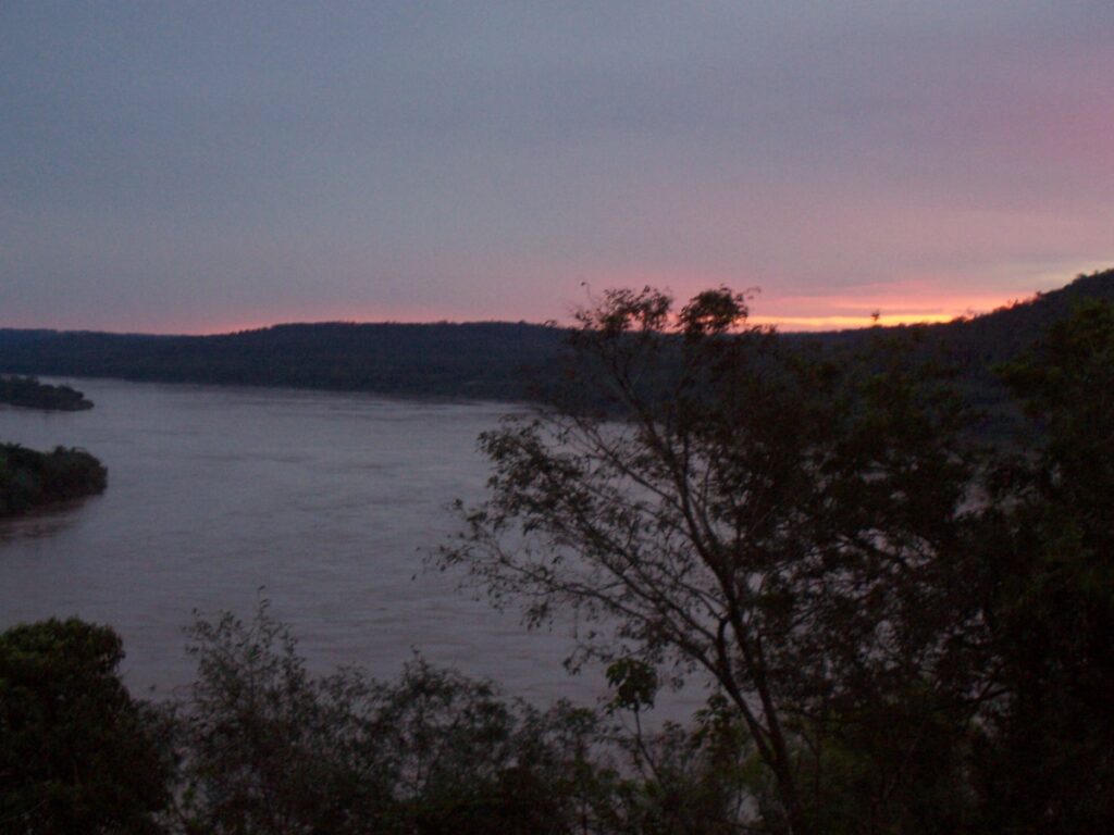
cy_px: 418
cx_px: 557
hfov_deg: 23.8
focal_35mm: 82
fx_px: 2639
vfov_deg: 18.0
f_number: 4.1
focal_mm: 13.5
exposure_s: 1/8
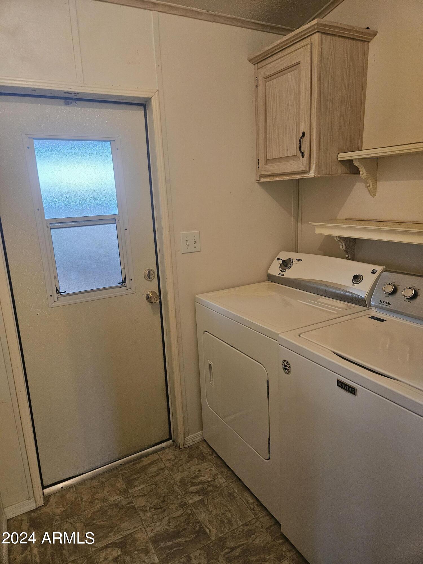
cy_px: 282
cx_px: 212
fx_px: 375
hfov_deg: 58.9
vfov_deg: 73.9
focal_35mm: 23
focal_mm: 5.4
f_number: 1.8
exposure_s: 1/120
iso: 500
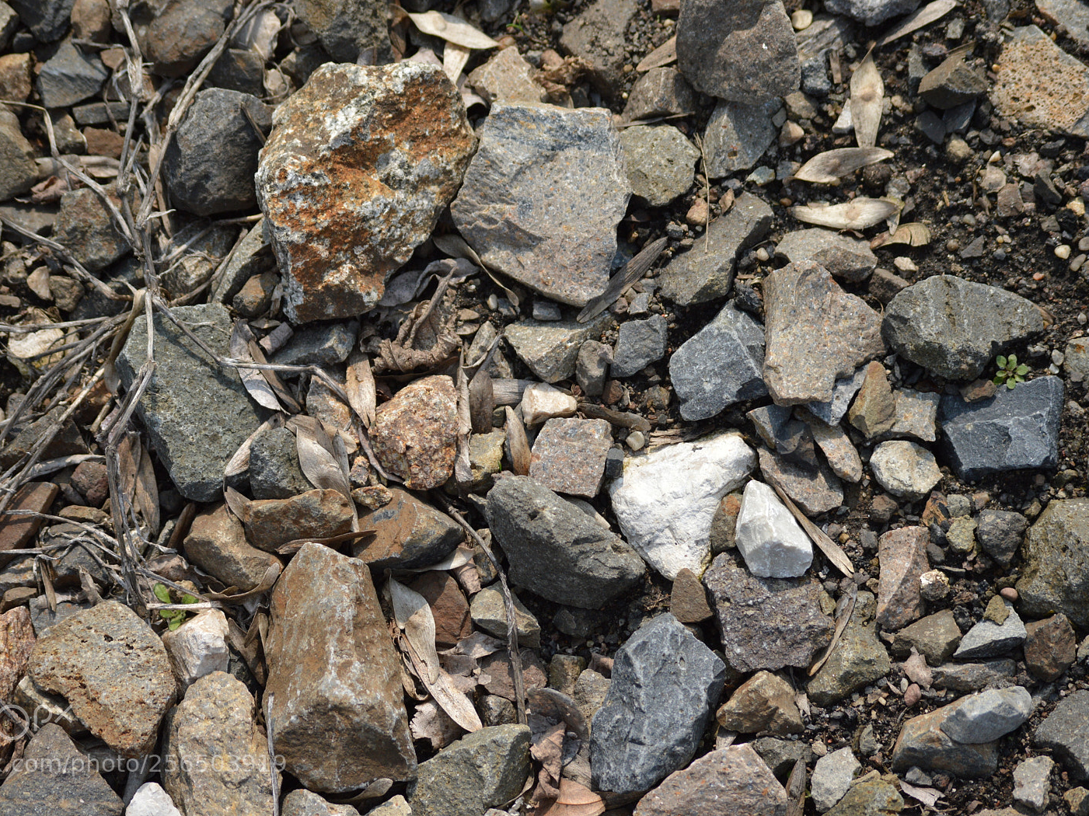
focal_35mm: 91
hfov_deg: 21.6
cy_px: 411
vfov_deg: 16.3
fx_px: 2848
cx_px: 501
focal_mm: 55
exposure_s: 1/1600
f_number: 4.5
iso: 200
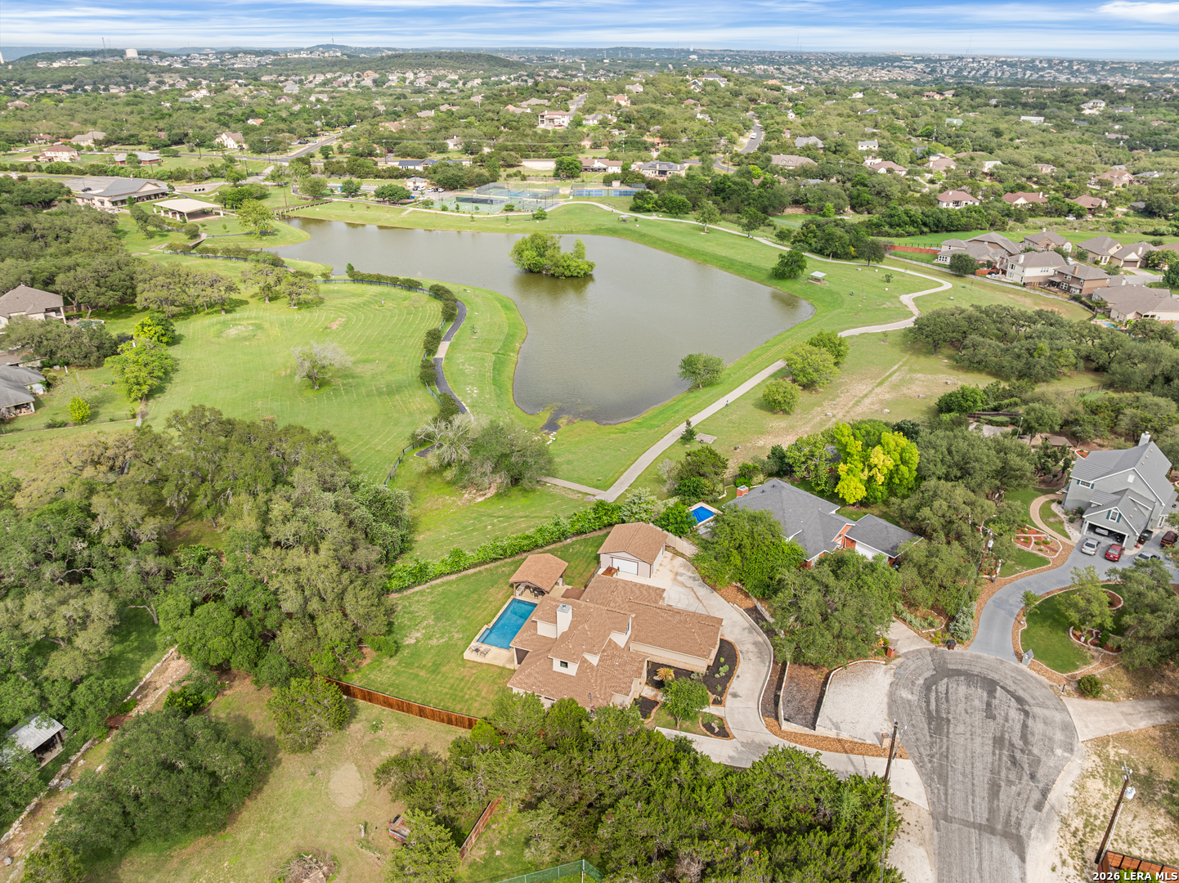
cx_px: 590
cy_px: 442
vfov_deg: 56.8
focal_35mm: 24
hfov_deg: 71.6
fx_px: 817
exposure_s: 1/3200
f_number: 2.8
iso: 110
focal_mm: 12.29
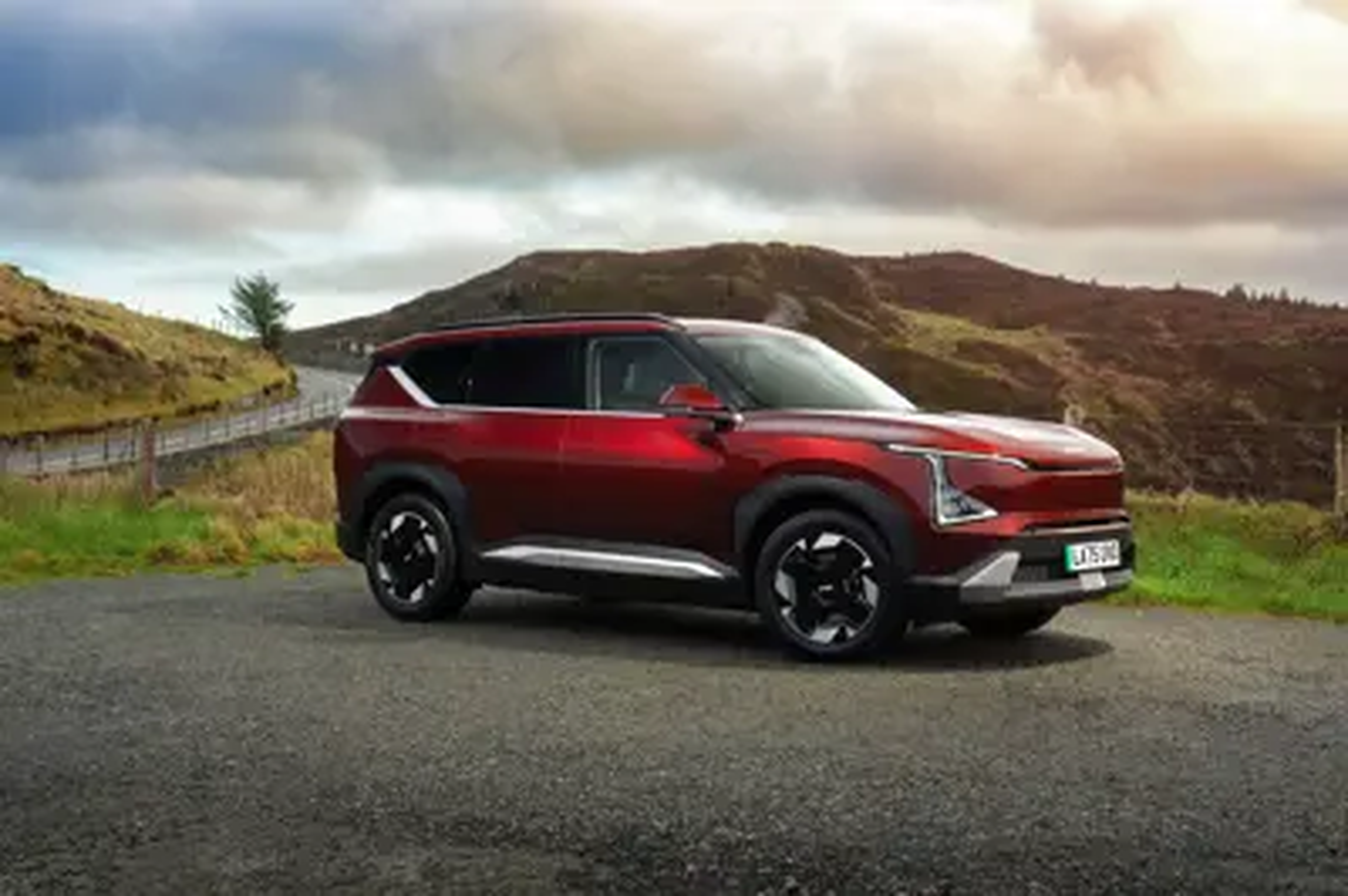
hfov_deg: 41.9
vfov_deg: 28.6
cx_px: 674
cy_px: 448
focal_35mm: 47
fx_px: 1758
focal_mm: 47
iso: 400
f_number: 8
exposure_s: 1/100
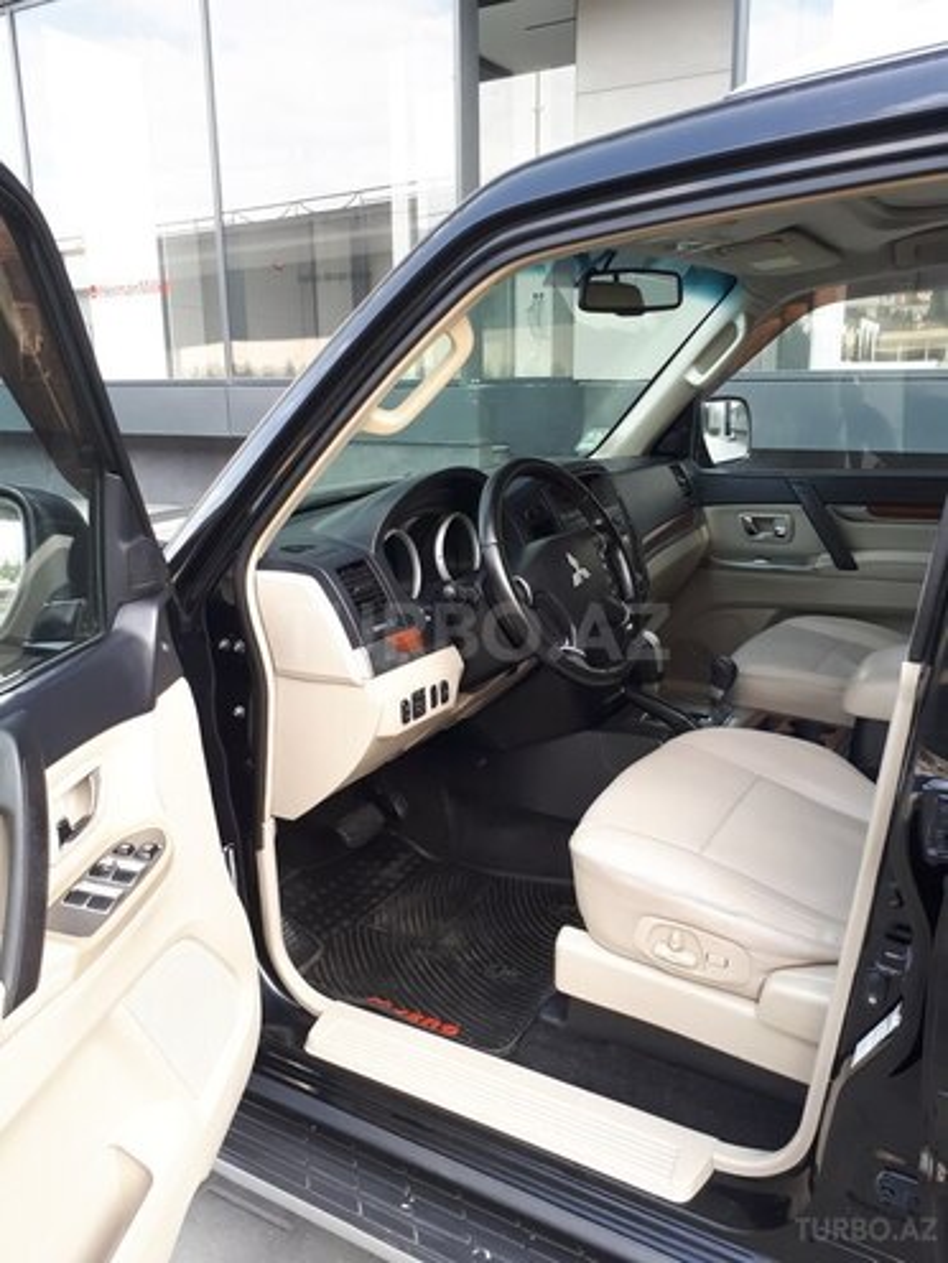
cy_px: 632
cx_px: 474
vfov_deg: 65.3
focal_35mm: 27
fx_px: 986
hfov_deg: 51.4
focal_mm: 3.6
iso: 50
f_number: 1.9
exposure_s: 1/100
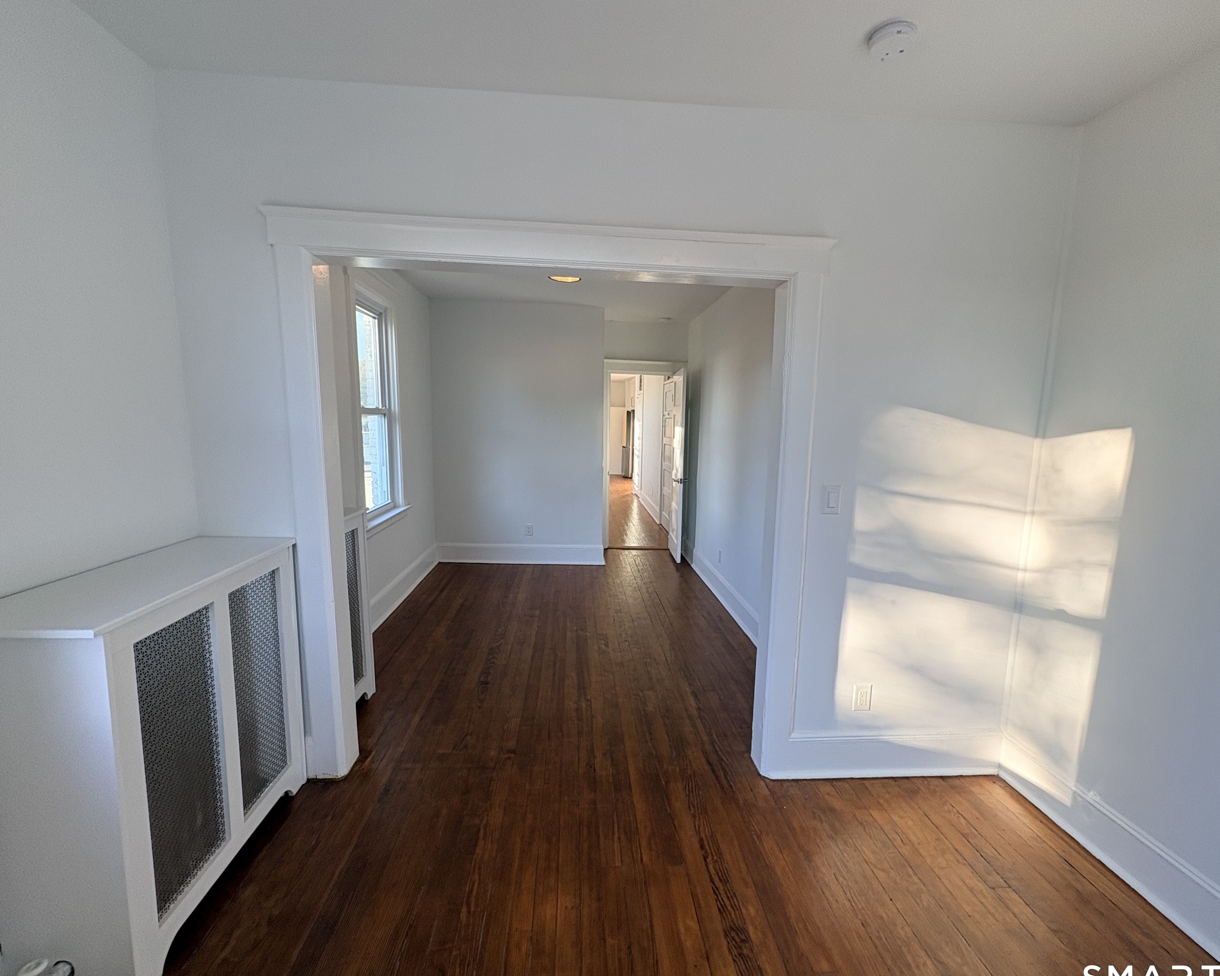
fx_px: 542
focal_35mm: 15
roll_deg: +0.1
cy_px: 498
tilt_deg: -8.3
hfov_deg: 96.8
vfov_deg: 84.0
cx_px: 612
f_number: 2.2
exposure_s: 1/120
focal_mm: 2.22
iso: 80
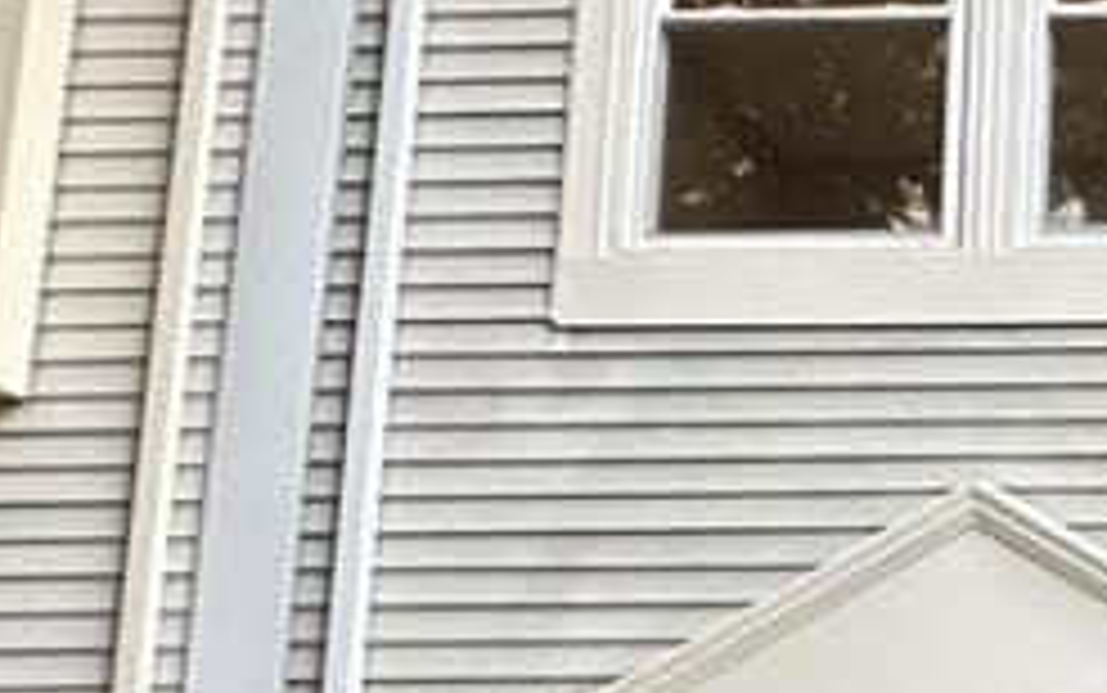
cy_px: 518
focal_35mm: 87
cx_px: 1570
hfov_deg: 20.9
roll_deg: +0.1
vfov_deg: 15.0
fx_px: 2626
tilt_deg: +12.5
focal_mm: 2.22
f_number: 2.2
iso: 320
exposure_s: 1/99
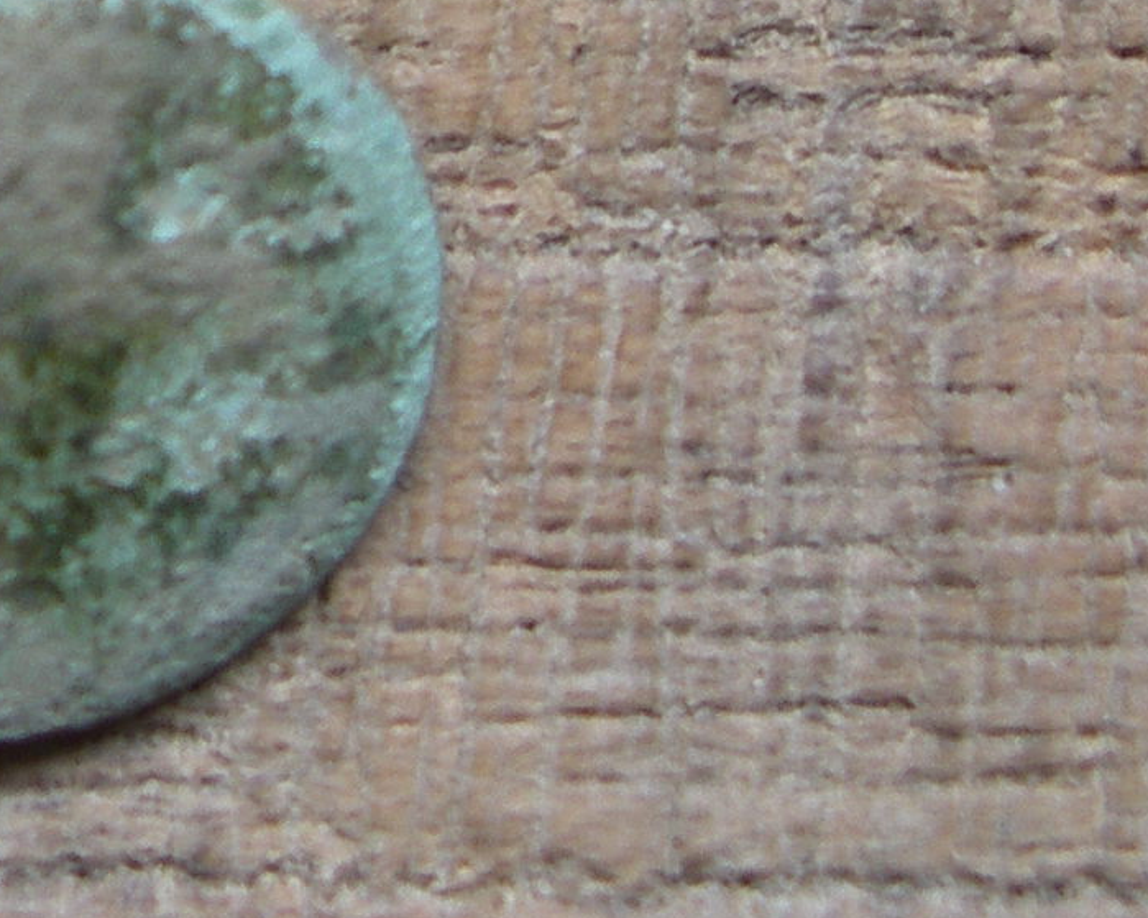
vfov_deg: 9.3
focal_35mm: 158
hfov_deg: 11.6
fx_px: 5368
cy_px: -775
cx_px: -614
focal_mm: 7.8
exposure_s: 1/60
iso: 80
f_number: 2.8
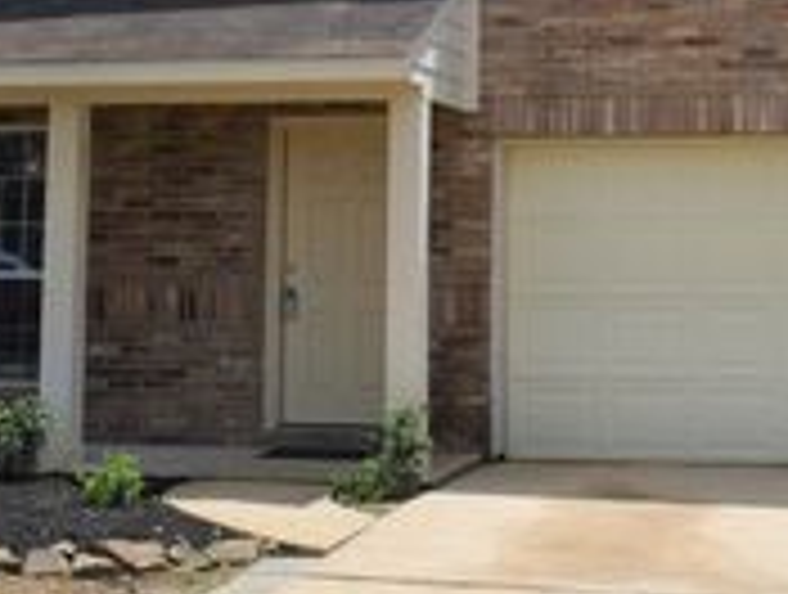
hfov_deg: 25.8
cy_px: -20
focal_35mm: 74
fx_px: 1688
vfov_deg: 19.3
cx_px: 621
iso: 100
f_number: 9
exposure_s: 1/320
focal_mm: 18
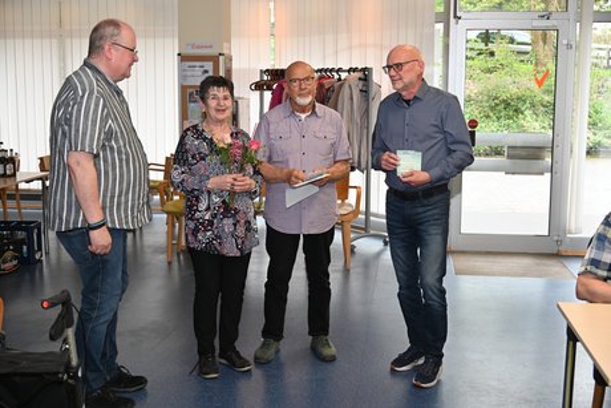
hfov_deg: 41.9
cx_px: 306
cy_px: 204
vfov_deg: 28.7
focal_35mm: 47
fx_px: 798
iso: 560
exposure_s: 1/60
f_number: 5.3
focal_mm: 47
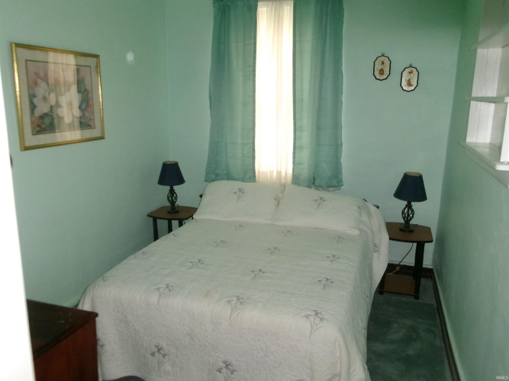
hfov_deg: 63.5
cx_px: 254
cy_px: 190
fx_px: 412
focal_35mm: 28
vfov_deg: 49.7
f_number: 3.9
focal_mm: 5.1
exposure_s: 1/34
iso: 320
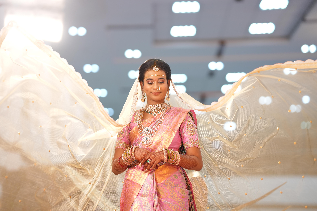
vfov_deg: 16.1
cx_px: 158
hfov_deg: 23.9
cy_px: 106
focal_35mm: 85
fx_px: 748
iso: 640
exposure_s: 1/640
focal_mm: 85
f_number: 1.6
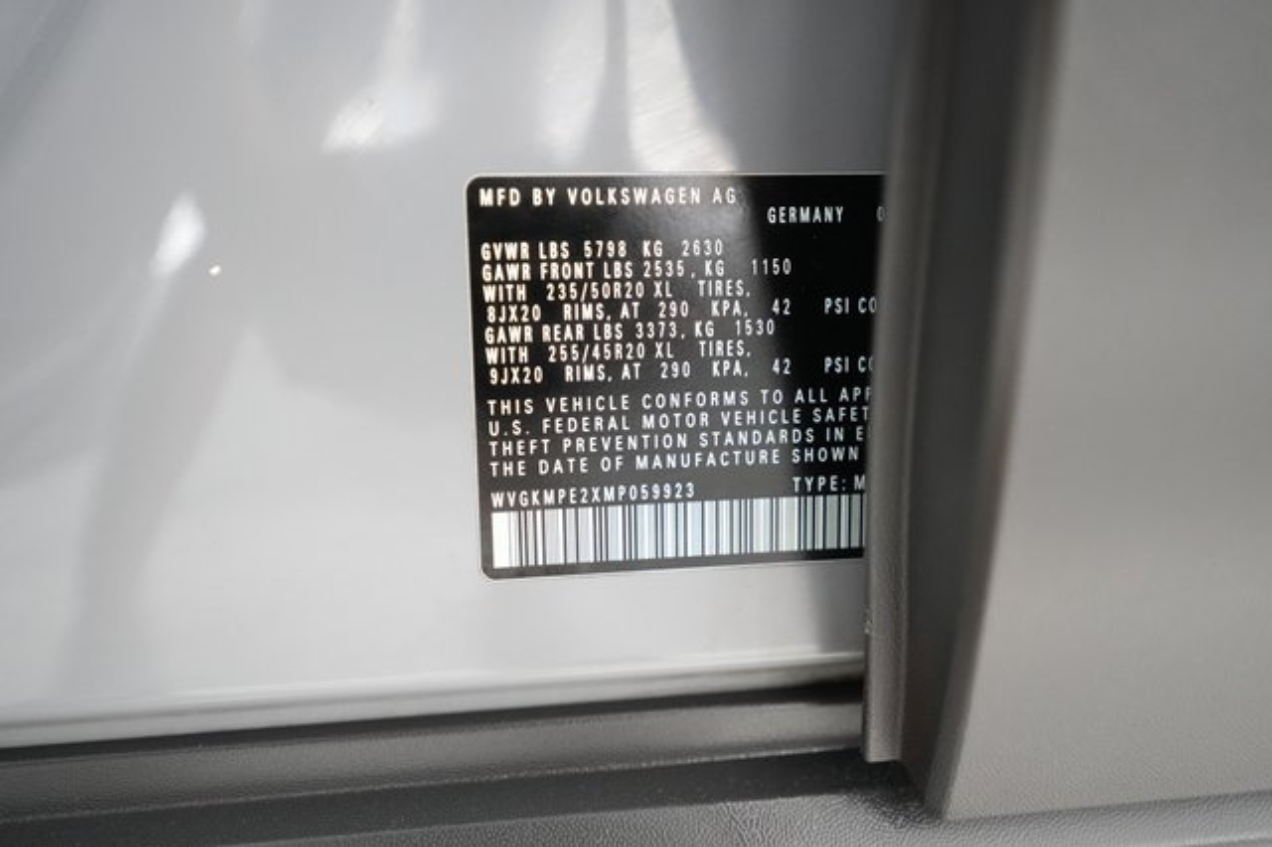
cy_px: 424
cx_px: 636
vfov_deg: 46.4
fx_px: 989
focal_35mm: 28
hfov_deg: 65.5
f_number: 2.8
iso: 6400
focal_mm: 28
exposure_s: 1/100
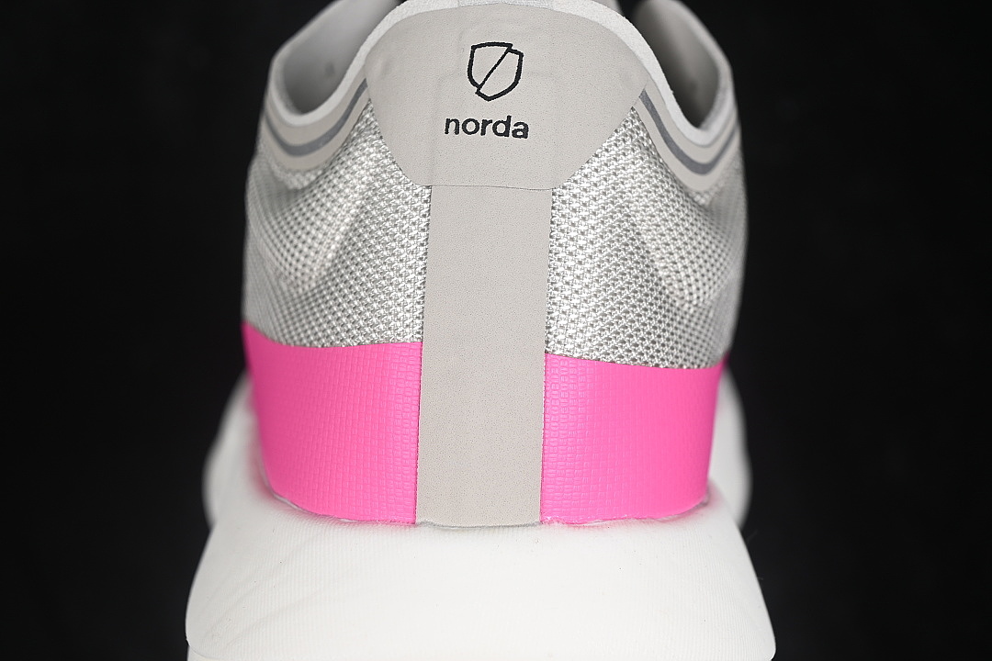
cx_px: 496
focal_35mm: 75
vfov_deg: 18.2
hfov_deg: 27.0
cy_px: 330
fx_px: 2067
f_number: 7.1
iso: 160
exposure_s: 1/80
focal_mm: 50
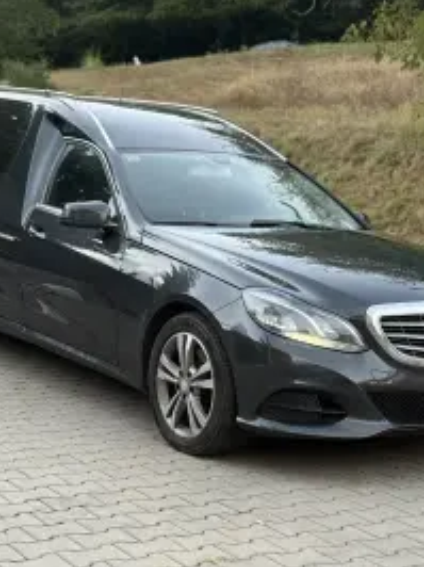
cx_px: 213
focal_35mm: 65
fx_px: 1063
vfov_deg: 29.8
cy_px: 281
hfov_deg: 22.6
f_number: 1.78
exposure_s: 1/50
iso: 200
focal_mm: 6.76
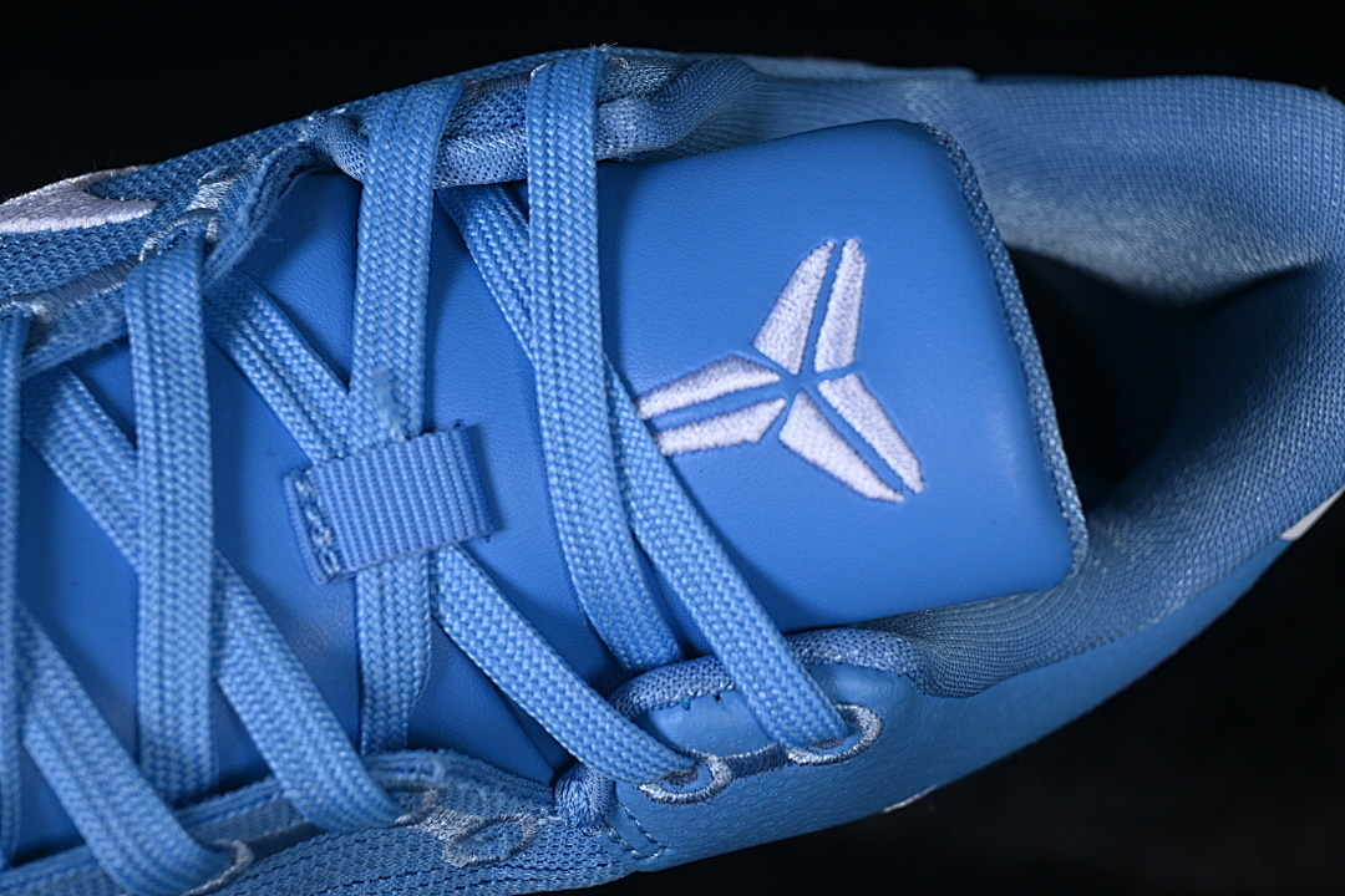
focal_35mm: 75
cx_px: 672
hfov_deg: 27.0
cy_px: 448
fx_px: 2802
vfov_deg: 18.2
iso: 160
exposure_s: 1/80
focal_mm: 50
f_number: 7.1
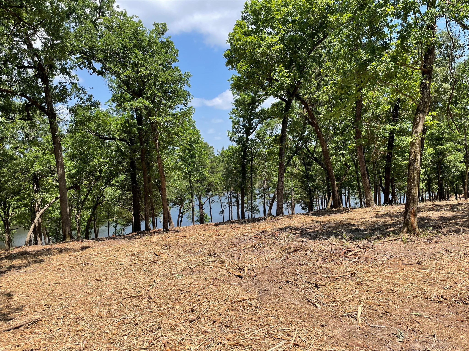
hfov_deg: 67.3
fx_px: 352
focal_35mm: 26
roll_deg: +3.2
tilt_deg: -2.5
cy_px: 176
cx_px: 234
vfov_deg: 53.1
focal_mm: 4.2
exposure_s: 1/1984
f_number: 1.6
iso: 32
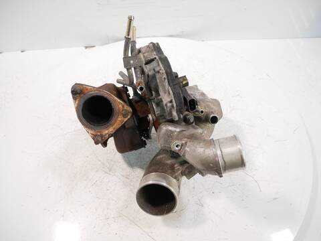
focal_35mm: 24
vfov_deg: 56.8
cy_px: 120
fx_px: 223
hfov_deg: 71.6
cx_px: 160
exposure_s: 1/60
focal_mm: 12
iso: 640
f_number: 3.5
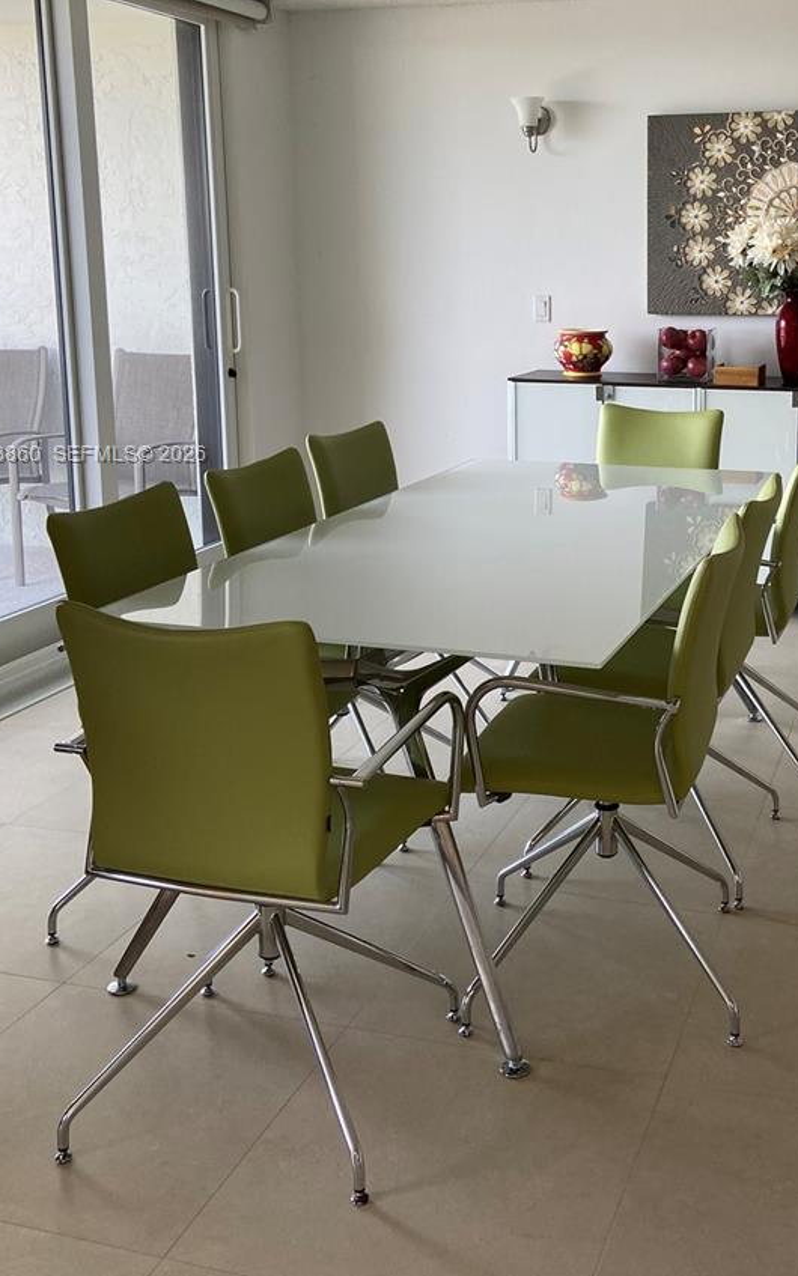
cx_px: 605
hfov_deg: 32.1
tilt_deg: -9.3
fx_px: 1357
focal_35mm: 39
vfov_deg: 49.7
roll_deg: +0.5
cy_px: 456
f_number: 1.8
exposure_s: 1/60
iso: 64
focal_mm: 4.25
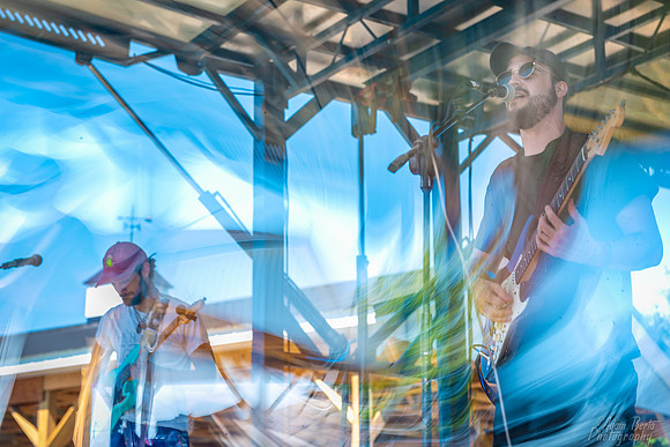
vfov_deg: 19.5
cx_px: 335
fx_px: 1303
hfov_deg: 28.8
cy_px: 224
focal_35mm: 70
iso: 100
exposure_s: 1/10
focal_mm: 70
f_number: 22
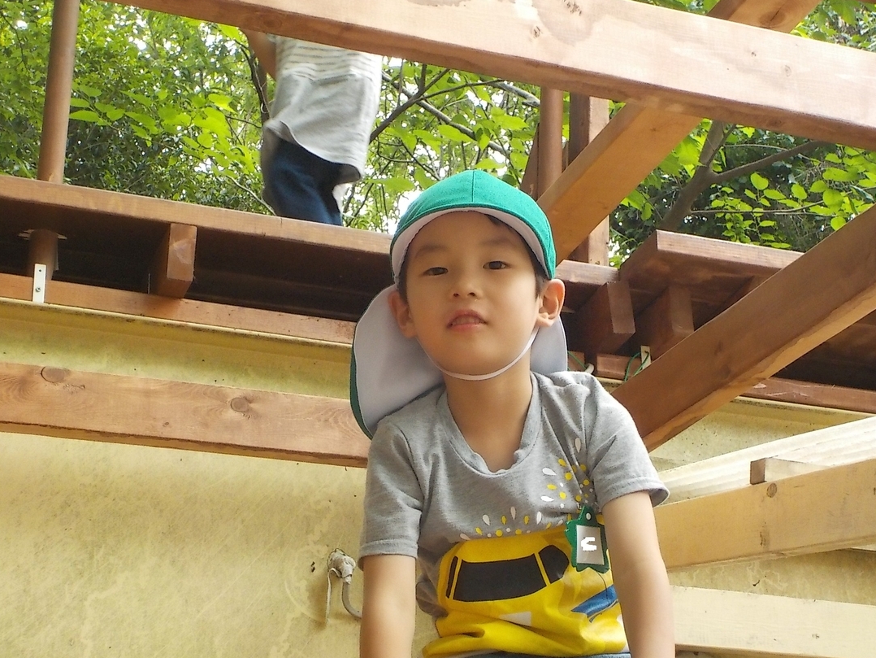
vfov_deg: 18.7
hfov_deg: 24.7
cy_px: 363
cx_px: 451
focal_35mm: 79
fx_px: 2000
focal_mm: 9.7
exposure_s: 1/125
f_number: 5.3
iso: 400
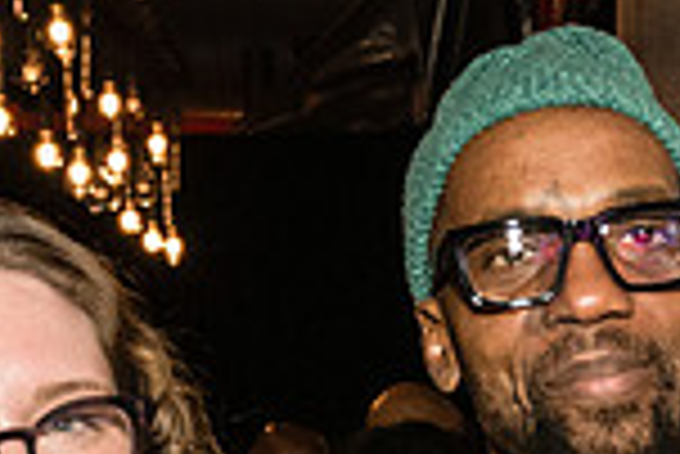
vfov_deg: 9.2
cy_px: 732
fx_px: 2723
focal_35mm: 144
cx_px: 635
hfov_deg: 14.1
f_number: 4
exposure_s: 1/160
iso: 4000
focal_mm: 28
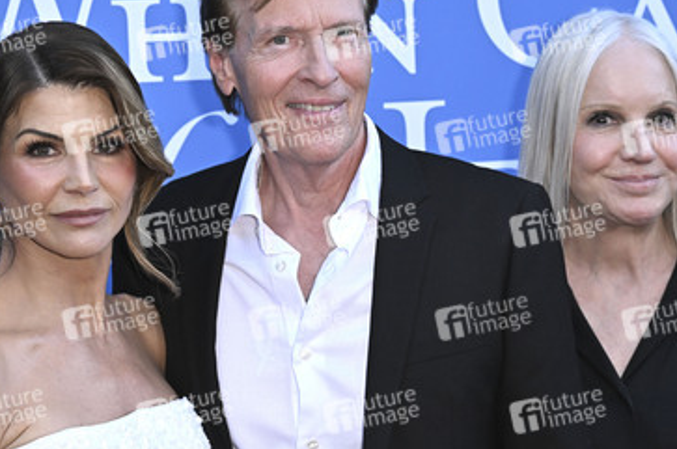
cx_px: 322
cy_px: 179
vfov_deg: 15.7
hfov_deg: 23.4
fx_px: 1634
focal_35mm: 87
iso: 1250
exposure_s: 1/320
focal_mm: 70
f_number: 7.1
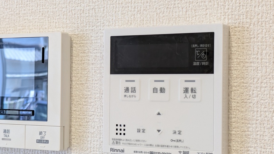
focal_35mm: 68
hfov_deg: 30.9
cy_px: 82
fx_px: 494
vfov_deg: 17.7
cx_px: 160
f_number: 1.89
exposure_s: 1/30
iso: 88
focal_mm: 5.43
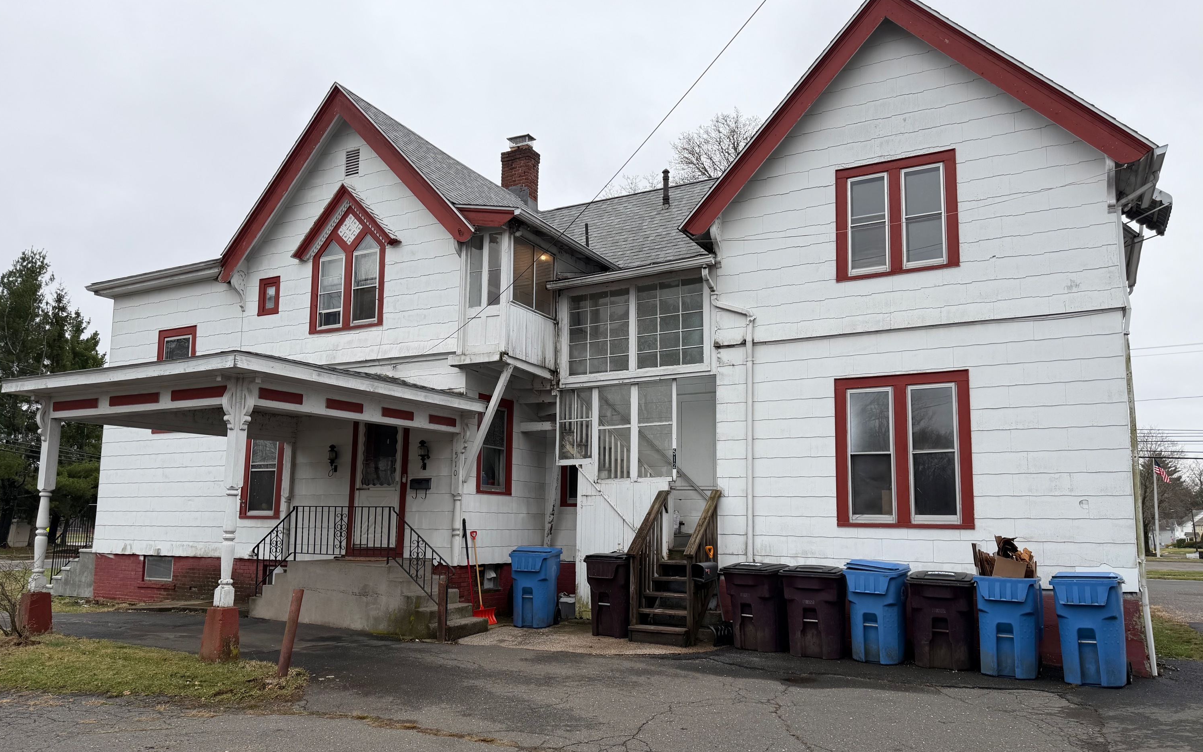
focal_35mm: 26
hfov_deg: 70.4
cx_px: 603
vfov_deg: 47.5
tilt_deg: +7.6
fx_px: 852
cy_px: 415
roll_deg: -1.0
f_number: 1.78
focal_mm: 6.76
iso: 80
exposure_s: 1/840
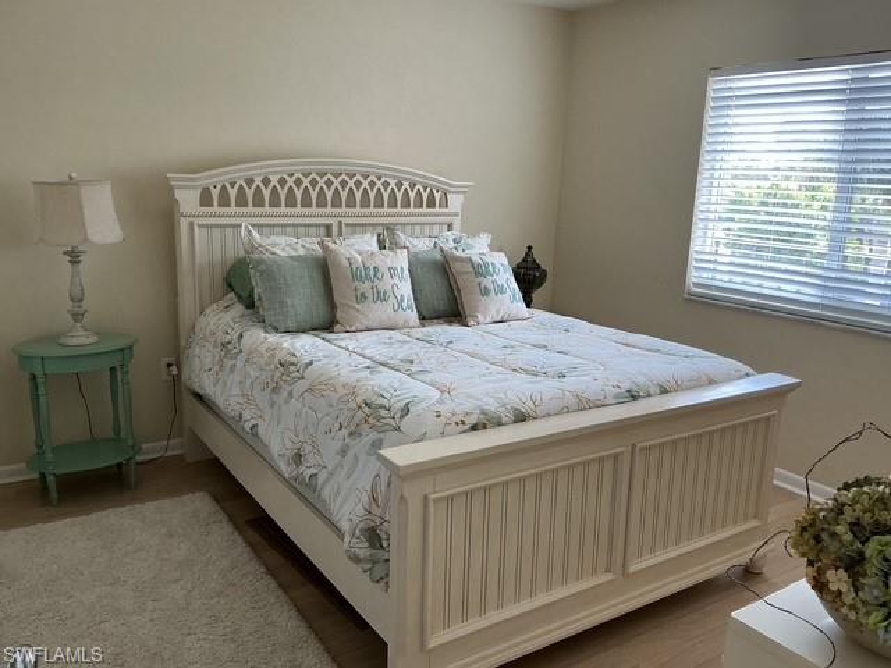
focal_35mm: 29
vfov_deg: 48.2
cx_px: 446
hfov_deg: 61.7
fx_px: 746
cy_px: 334
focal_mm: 3
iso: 80
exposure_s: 1/60
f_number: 1.8
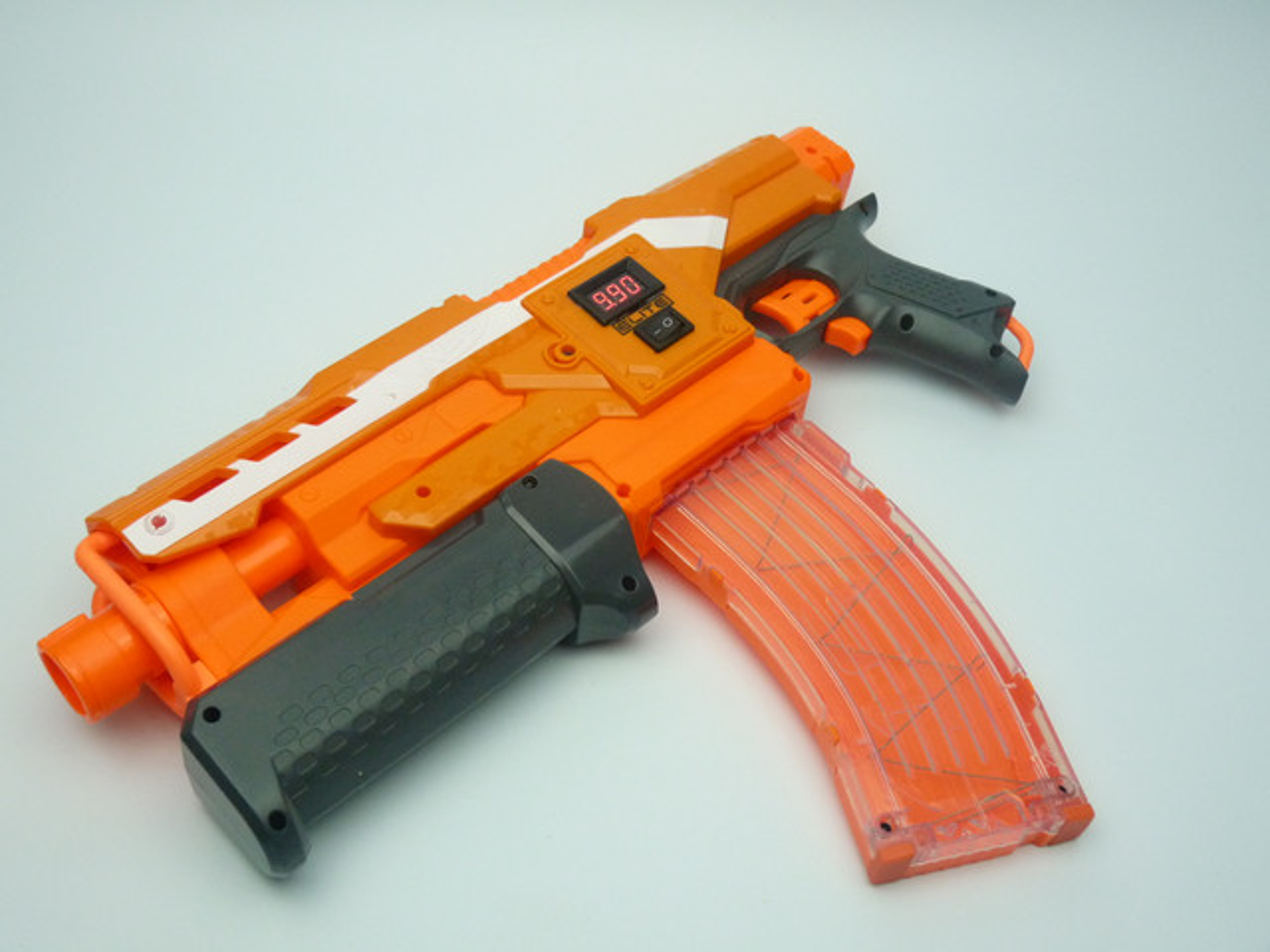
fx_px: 1541
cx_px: 635
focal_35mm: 42
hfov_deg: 44.8
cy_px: 476
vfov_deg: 34.3
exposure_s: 1/160
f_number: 3
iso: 400
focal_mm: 7.4
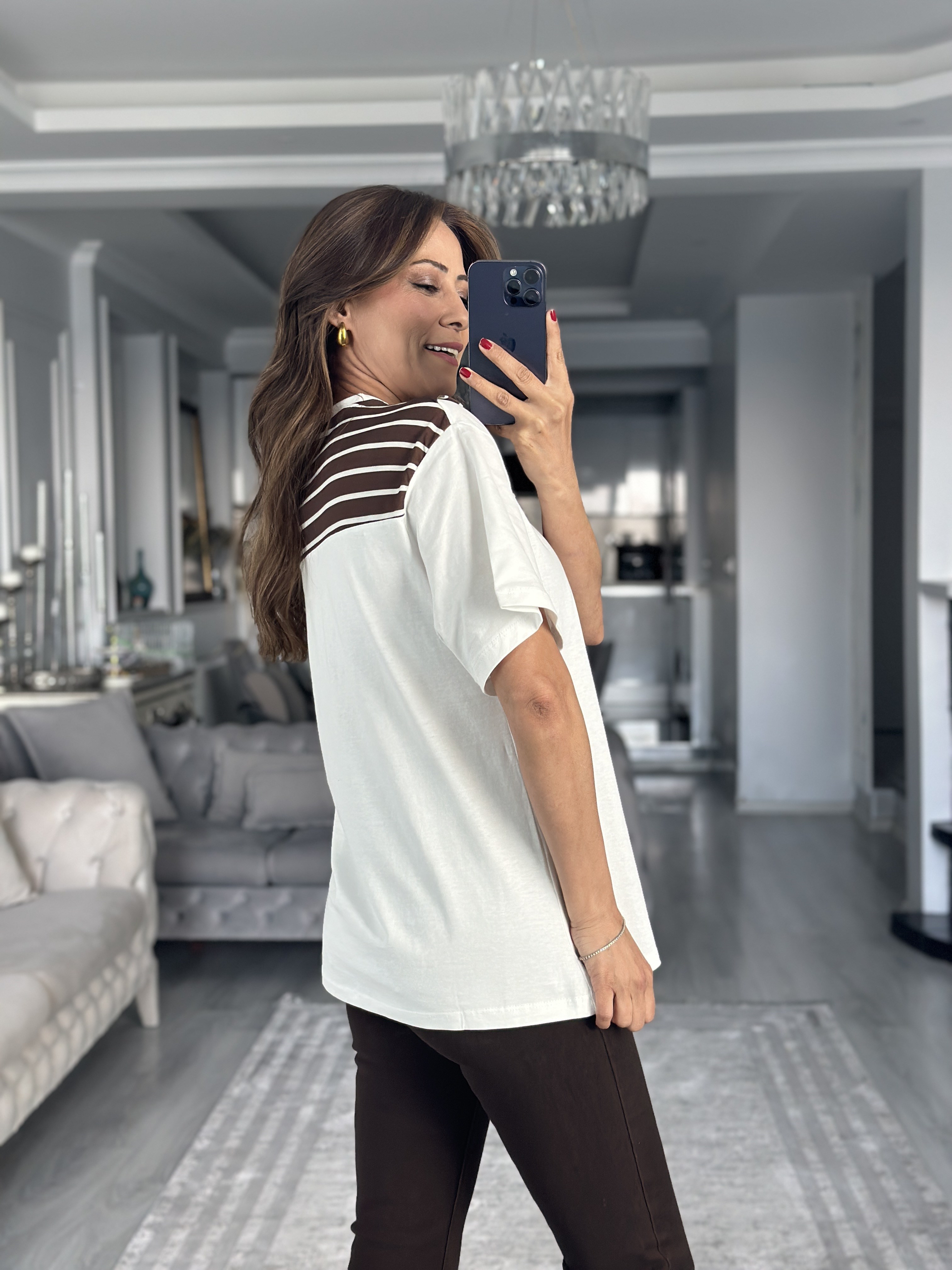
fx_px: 1760
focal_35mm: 48
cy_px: 635
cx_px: 476
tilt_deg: -18.8
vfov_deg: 39.7
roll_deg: +1.8
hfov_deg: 30.3
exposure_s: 1/103
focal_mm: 6.86
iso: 125
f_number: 1.78
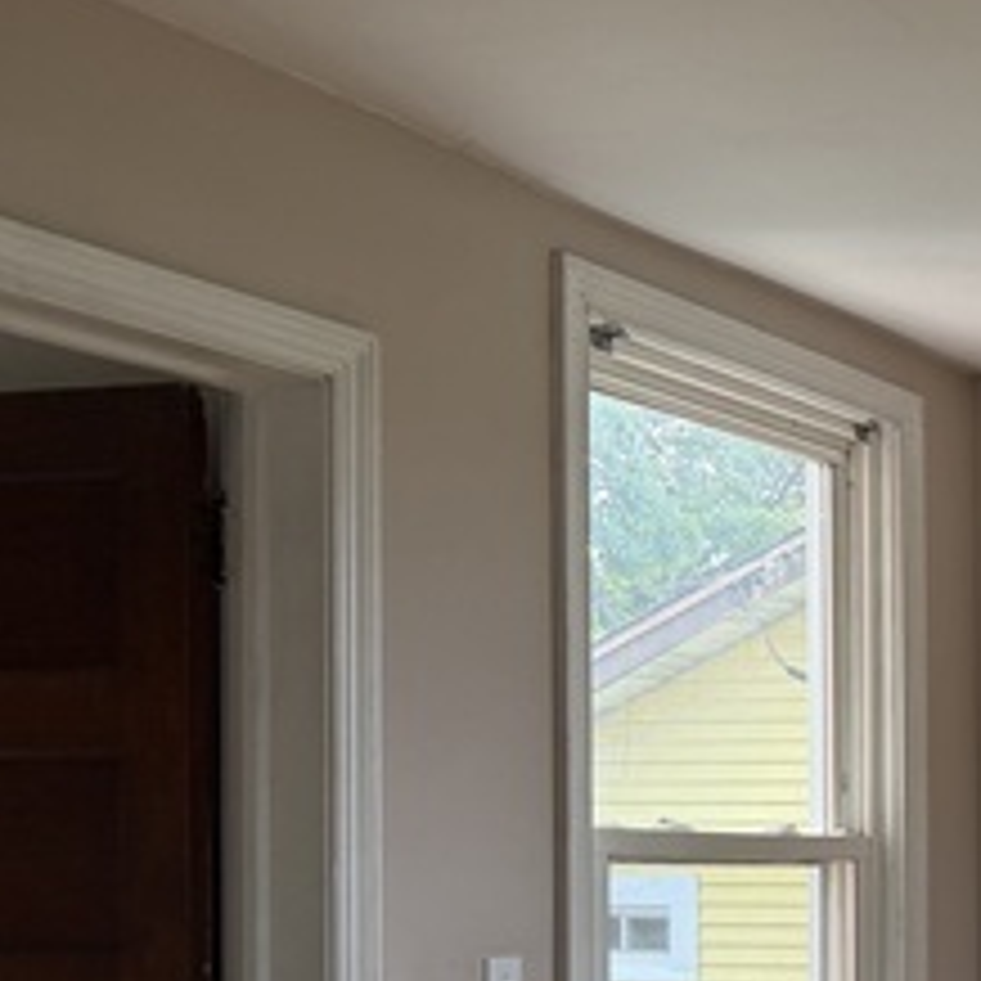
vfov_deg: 25.4
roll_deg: +0.0
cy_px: 932
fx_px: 2084
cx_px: 1424
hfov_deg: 22.3
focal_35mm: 65
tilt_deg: -0.4
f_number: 1.78
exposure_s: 1/277
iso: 100
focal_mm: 6.76
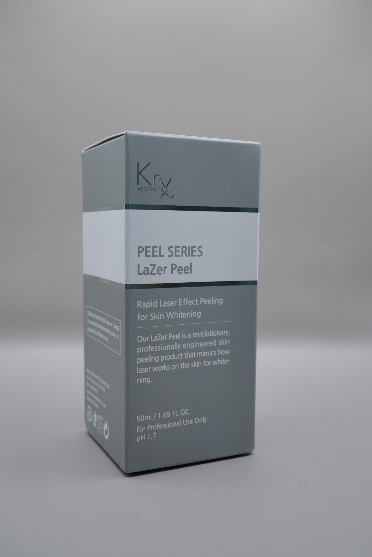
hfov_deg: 36.9
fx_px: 558
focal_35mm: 36
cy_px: 278
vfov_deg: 53.1
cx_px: 186
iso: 250
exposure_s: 1/100
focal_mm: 24
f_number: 6.3
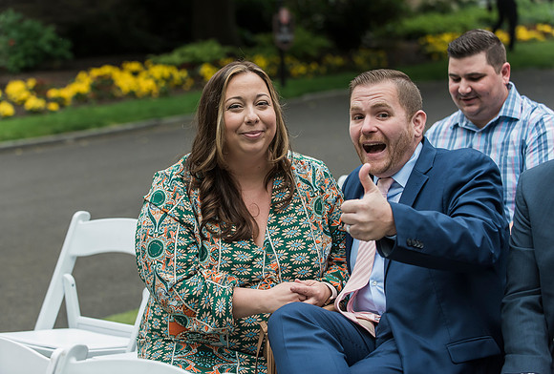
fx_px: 1436
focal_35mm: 93
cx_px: 267
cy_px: 183
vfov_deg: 14.9
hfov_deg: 21.8
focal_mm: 90
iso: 800
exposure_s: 1/1000
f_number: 4
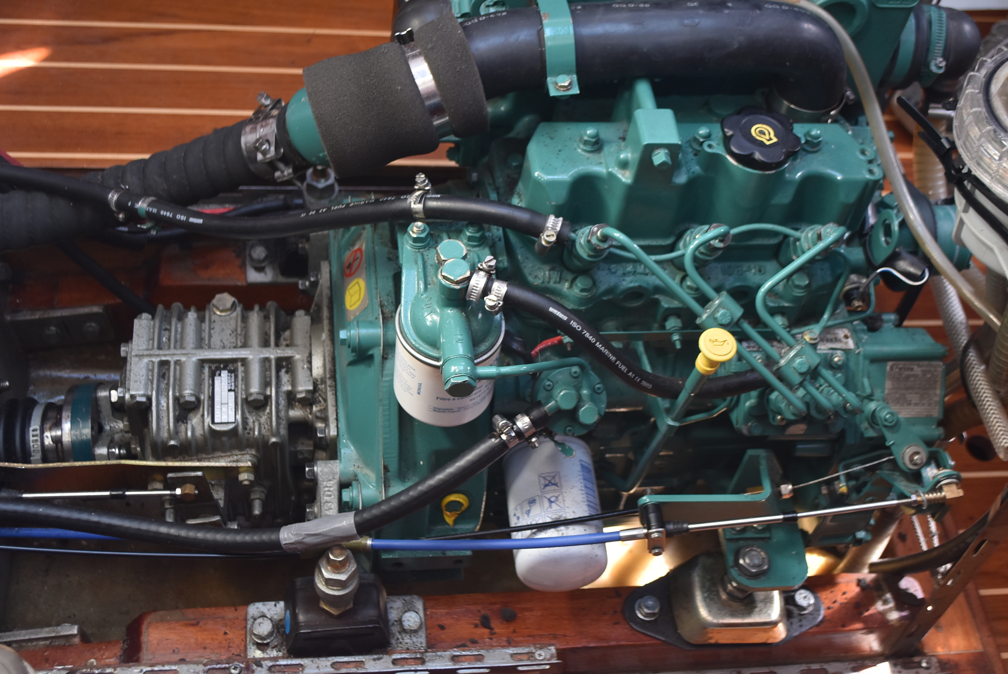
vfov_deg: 28.1
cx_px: 504
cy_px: 337
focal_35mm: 48
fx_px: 1345
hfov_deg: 41.1
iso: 500
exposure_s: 1/60
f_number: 4.8
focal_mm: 32
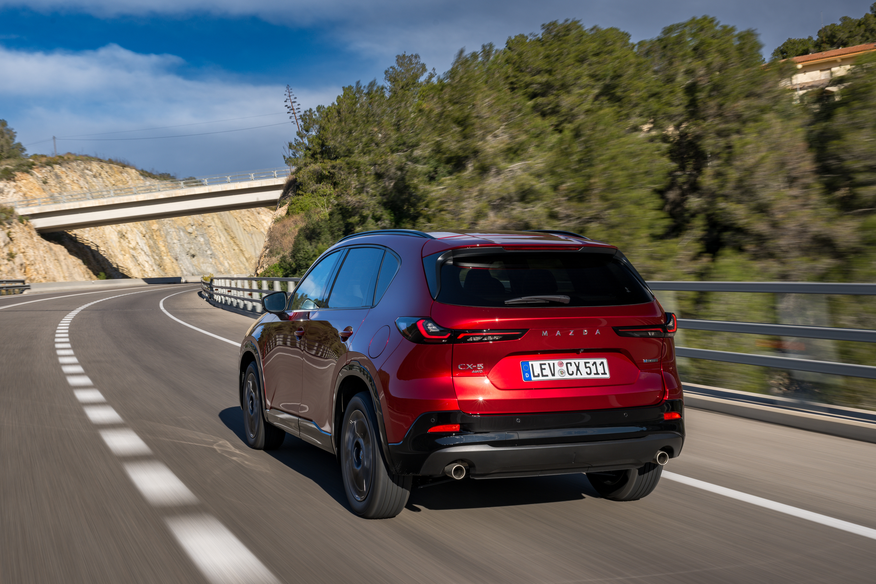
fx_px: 925
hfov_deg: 50.7
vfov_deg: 35.1
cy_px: 292
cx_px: 438
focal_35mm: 38
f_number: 13
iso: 40
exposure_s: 1/25
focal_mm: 38
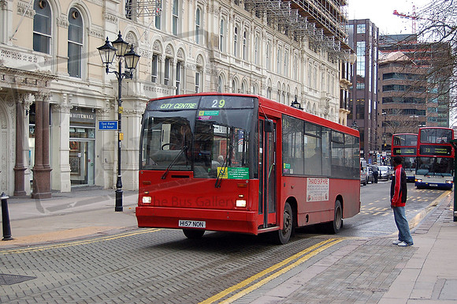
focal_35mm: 52
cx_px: 228
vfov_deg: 25.7
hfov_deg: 37.9
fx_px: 666
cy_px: 152
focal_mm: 35
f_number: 4.8
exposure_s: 1/500
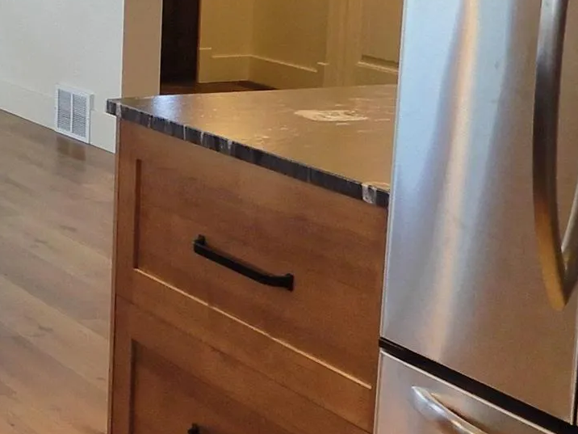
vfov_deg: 14.3
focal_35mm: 103
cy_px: 118
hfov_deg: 17.6
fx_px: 1720
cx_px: -217
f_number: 3.4
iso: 80
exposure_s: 1/30
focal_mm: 4.3
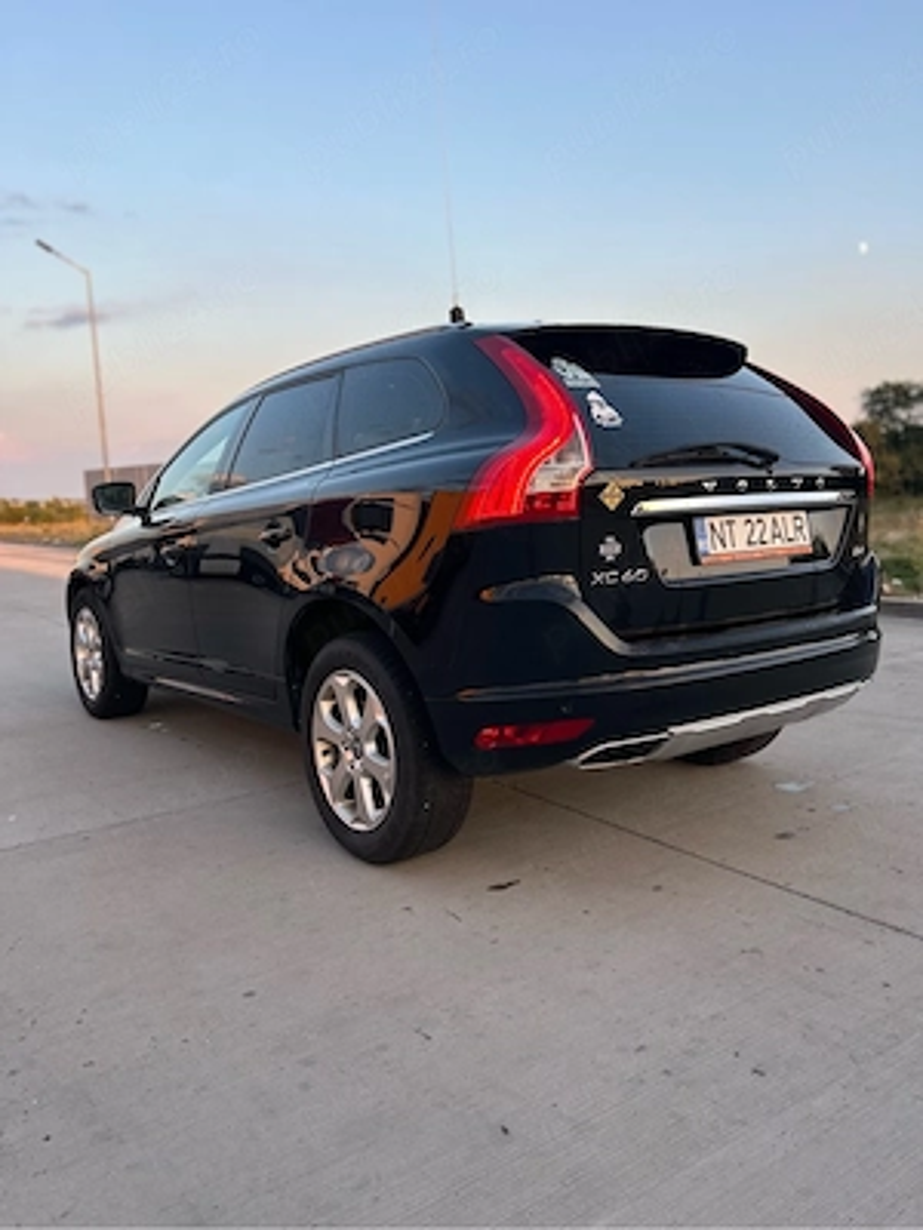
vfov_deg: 67.3
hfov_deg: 53.1
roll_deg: +3.0
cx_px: 462
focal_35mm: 26
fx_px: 924
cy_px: 615
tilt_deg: -6.4
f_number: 1.5
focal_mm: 5.7
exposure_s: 1/334
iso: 50
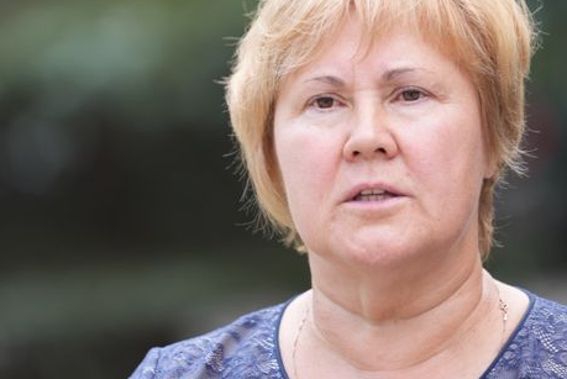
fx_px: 4792
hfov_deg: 6.8
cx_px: 248
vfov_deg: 4.5
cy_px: 104
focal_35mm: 304
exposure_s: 1/640
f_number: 2.8
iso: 250
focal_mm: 200
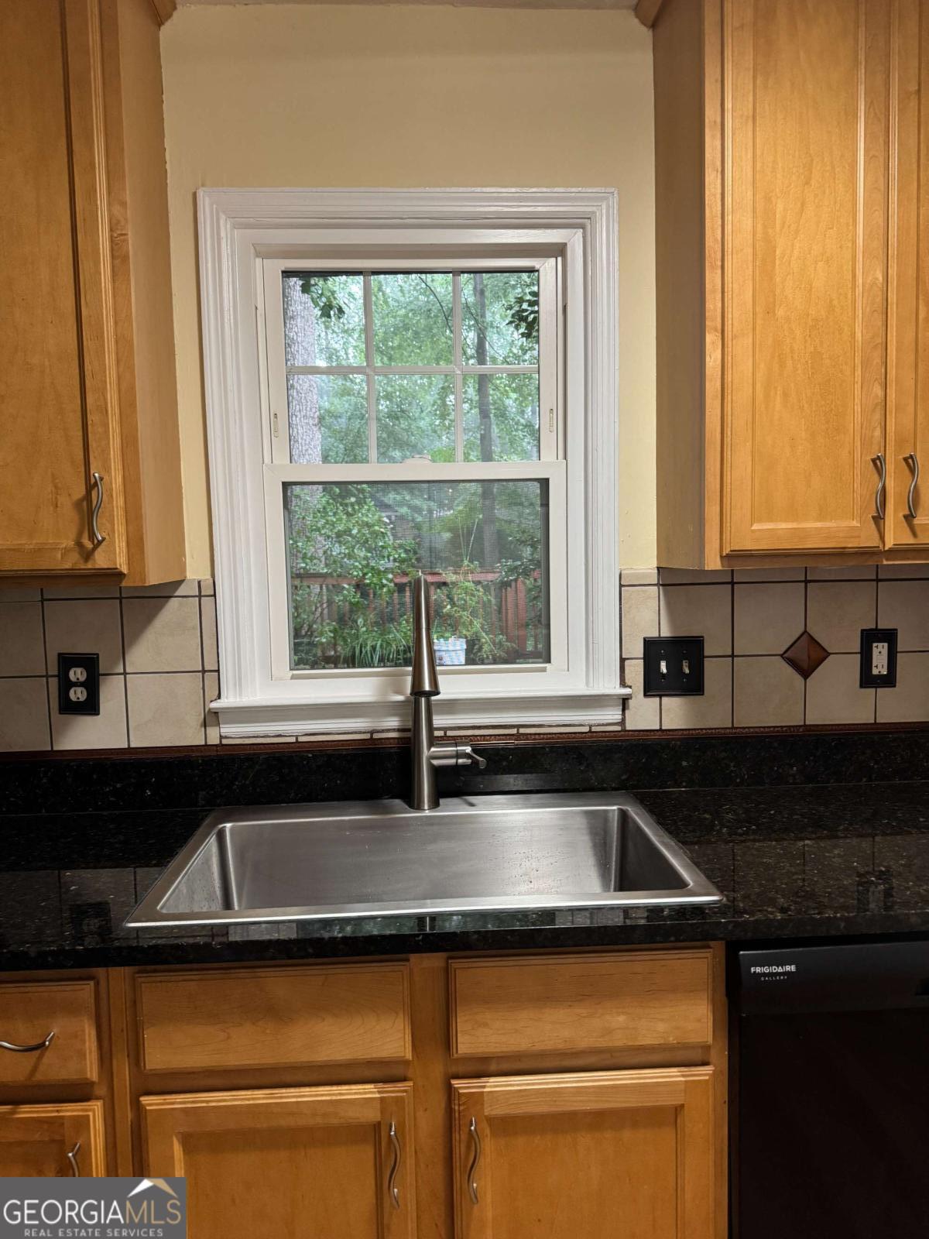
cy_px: 620
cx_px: 464
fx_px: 859
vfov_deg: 71.6
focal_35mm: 24
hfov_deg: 56.8
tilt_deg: -5.7
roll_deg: +2.2
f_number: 1.78
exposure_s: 1/60
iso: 320
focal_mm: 6.76
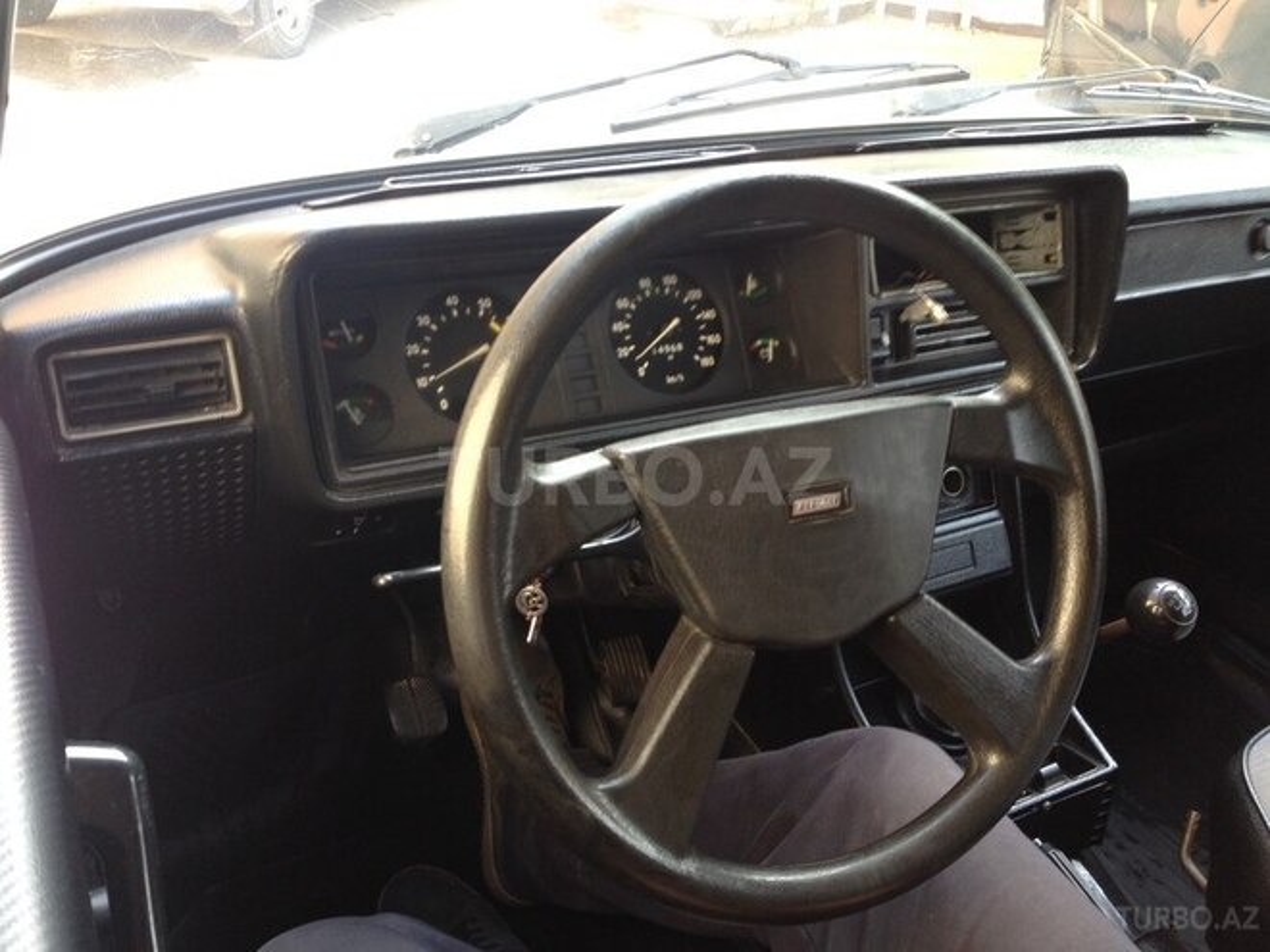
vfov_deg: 42.9
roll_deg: -4.8
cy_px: 476
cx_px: 635
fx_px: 1211
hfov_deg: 55.4
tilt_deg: -28.9
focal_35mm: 33
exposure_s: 1/60
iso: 64
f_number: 2.4
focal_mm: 4.12
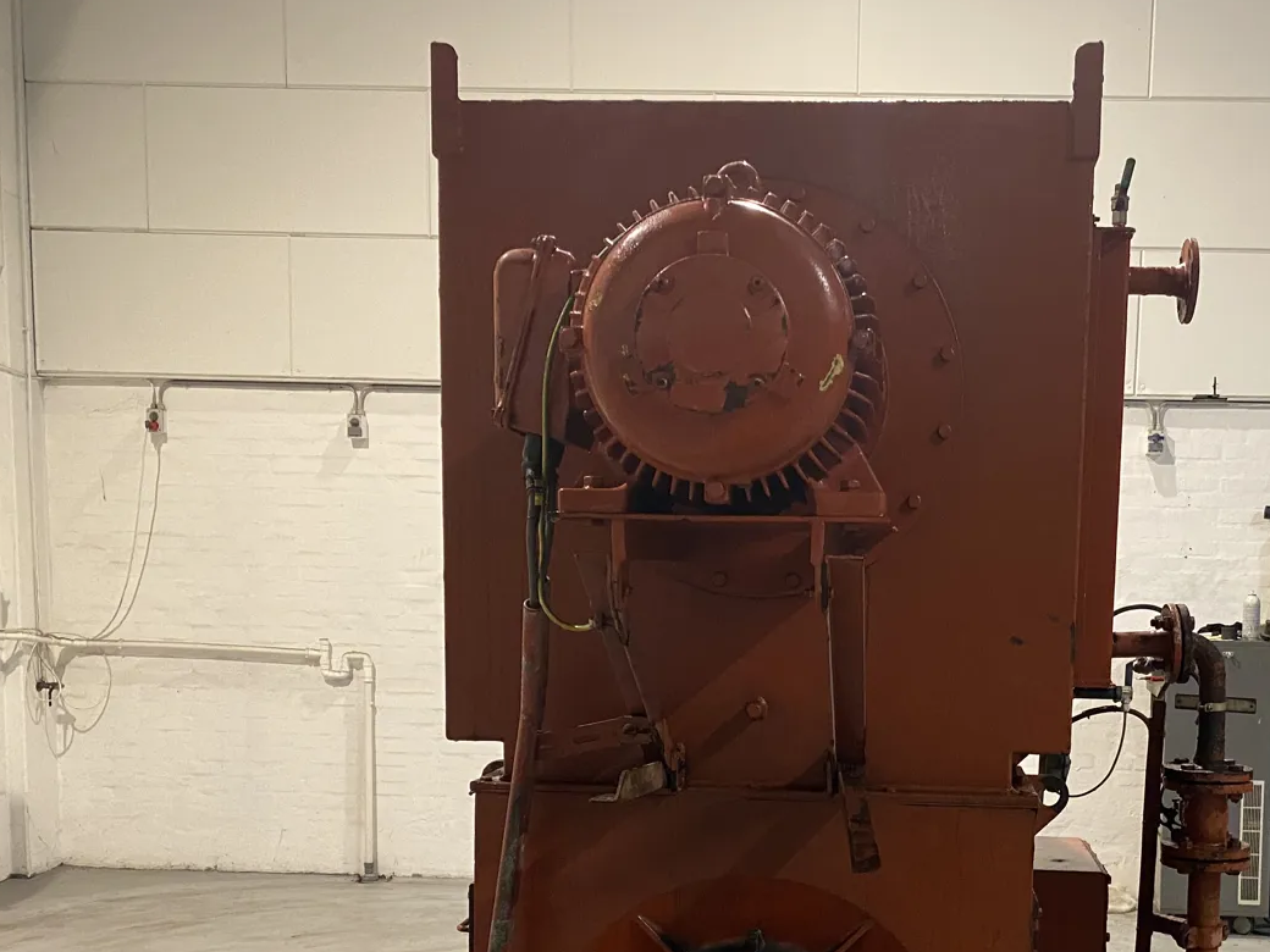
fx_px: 1468
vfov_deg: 35.1
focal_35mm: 40
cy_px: 725
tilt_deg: -6.8
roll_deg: -1.1
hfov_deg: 46.2
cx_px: 823
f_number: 1.8
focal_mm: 4.25
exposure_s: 1/50
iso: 320
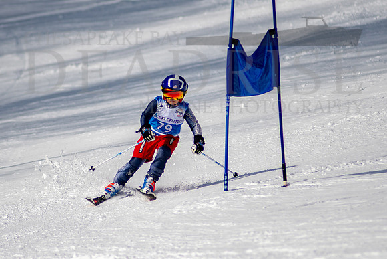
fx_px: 7435
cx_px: 159
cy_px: 135
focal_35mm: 692
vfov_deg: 2.0
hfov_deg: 3.0
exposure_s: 1/8000
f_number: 2.8
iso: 100
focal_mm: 300
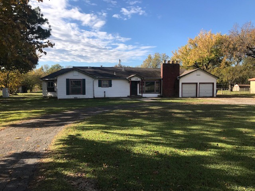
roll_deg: +0.5
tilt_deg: -1.9
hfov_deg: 63.4
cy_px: 96
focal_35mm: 28
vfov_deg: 49.7
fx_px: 206
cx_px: 128
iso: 20
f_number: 1.8
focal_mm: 3.99
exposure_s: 1/1623
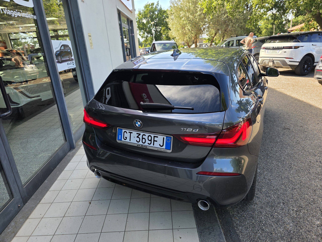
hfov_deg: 73.9
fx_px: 214
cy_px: 121
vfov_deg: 58.9
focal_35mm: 23
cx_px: 161
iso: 40
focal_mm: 6.3
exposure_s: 1/359
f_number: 1.7
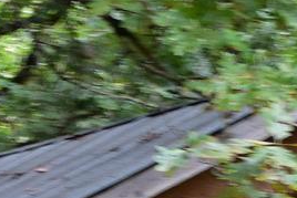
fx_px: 2839
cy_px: 731
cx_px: -101
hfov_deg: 5.9
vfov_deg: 3.8
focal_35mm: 344
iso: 400
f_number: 8
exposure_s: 1/60
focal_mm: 30
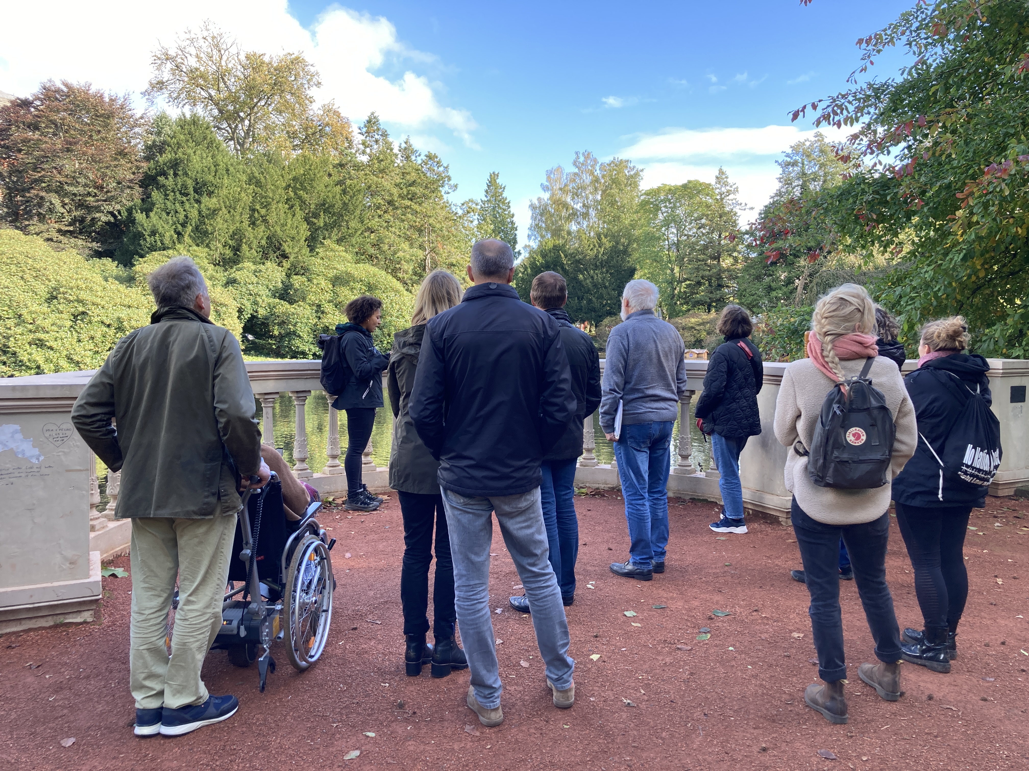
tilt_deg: -4.0
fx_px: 832
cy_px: 386
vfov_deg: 49.7
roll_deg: -1.0
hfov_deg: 63.4
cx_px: 514
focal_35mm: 28
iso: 20
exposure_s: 1/150
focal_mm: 3.99
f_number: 1.8
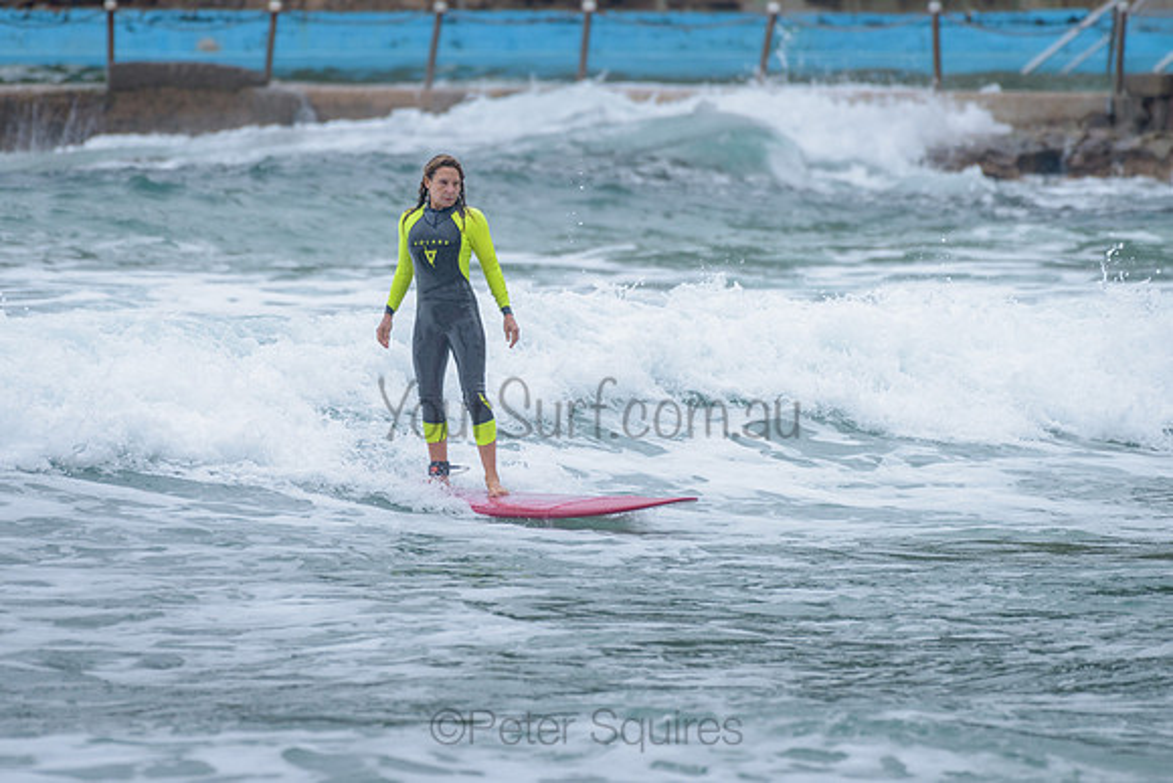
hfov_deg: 3.4
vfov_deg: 2.2
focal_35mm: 613
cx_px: 511
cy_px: 305
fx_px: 19985
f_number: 5.6
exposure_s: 1/800
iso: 360
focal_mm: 500
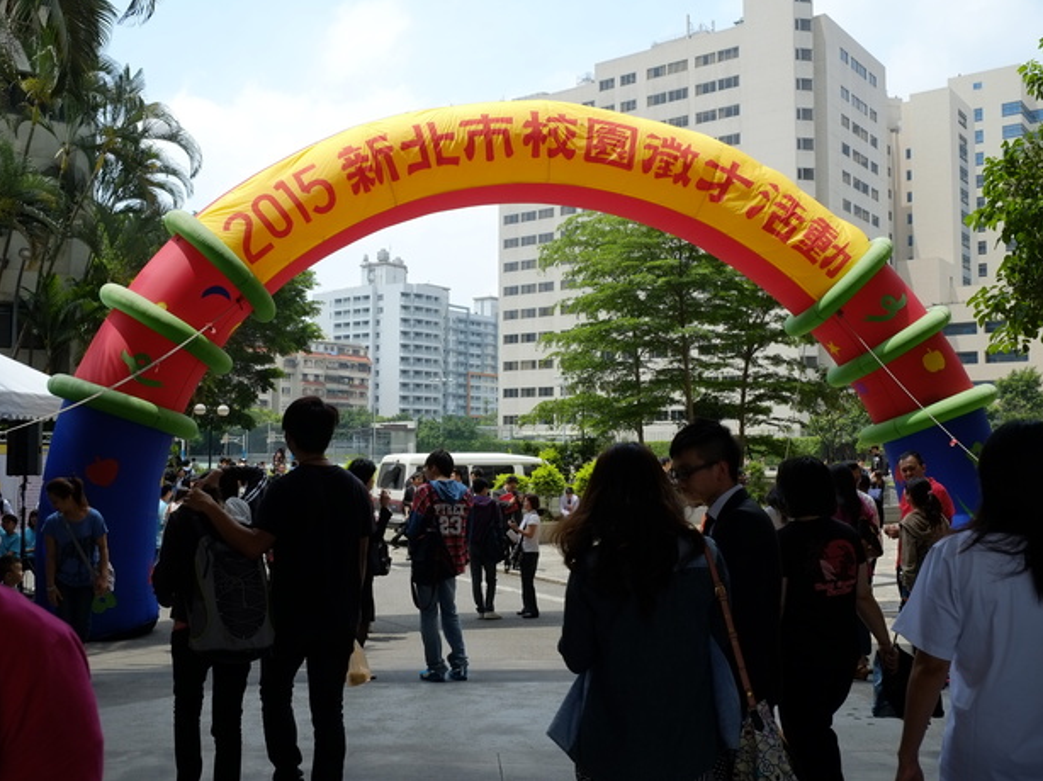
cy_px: 386
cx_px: 481
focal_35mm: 34
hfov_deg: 53.9
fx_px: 1024
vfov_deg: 41.8
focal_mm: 20.5
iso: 200
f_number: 6.4
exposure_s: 1/400
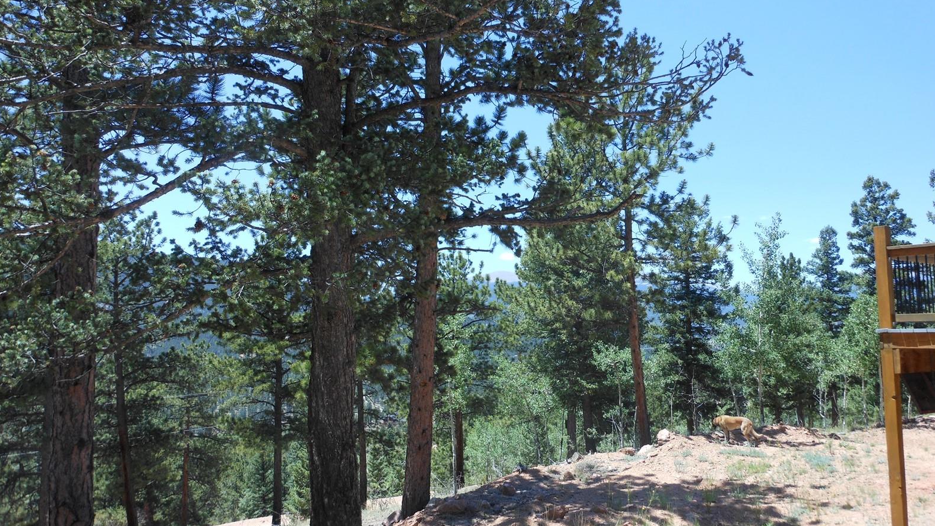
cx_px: 465
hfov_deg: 62.6
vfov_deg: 37.8
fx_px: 769
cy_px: 249
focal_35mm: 31
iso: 80
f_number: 3.7
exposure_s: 1/320
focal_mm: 5
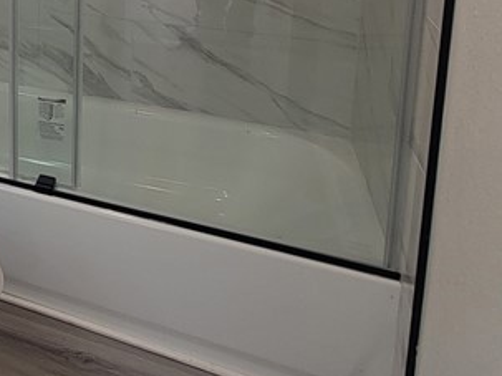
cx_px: -250
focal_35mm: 44
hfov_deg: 28.3
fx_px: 638
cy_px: -89
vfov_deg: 28.1
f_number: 2.2
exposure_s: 1/60
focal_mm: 2.2
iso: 64
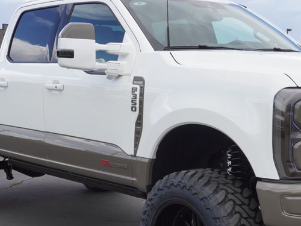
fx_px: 617
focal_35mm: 71
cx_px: 187
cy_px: 163
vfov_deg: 20.6
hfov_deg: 27.3
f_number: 7.1
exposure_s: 1/160
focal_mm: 24
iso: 100
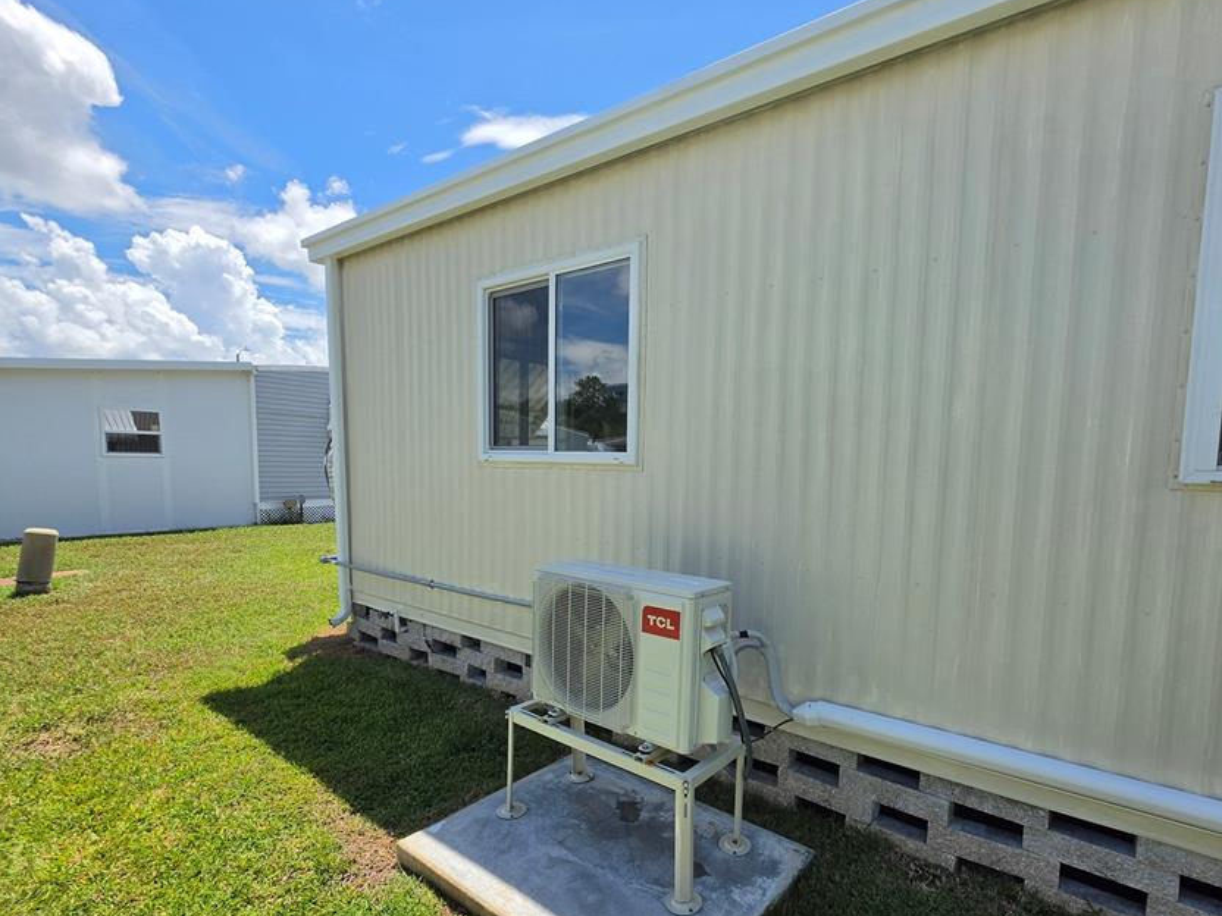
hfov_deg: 94.2
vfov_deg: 77.6
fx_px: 565
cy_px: 524
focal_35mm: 16
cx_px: 670
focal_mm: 2.2
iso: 32
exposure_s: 1/1920
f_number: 1.9
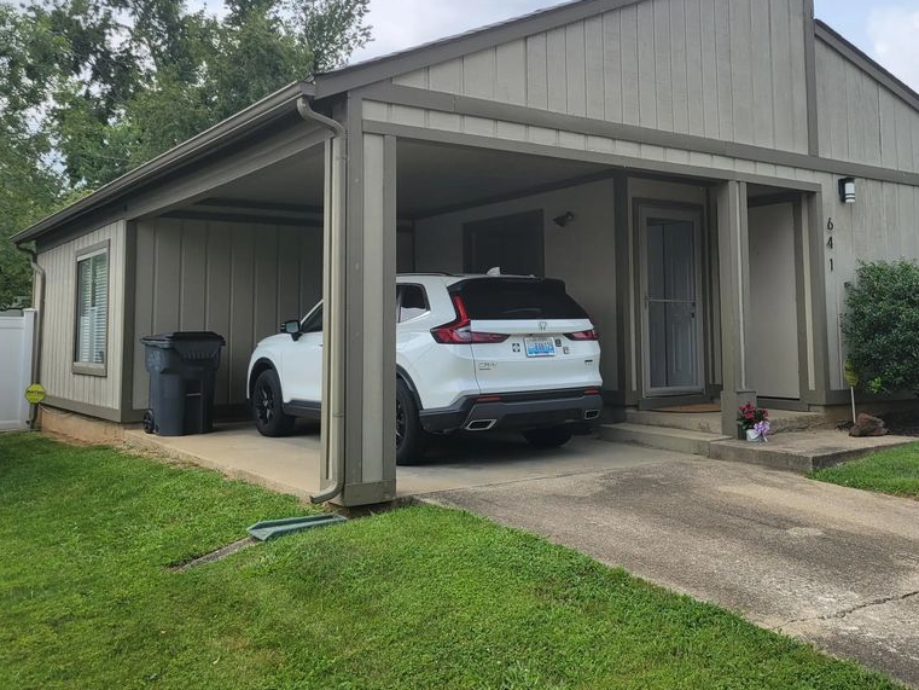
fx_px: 929
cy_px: 265
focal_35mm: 35
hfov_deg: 52.4
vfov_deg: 40.5
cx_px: 527
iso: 40
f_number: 1.8
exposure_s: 1/1983
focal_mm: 5.4
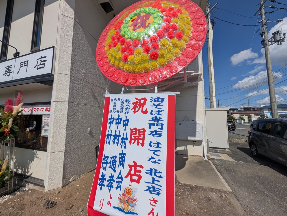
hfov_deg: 110.5
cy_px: 108
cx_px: 144
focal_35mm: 12
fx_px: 100
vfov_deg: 94.6
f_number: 1.7
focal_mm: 2.02
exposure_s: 1/8333
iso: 54
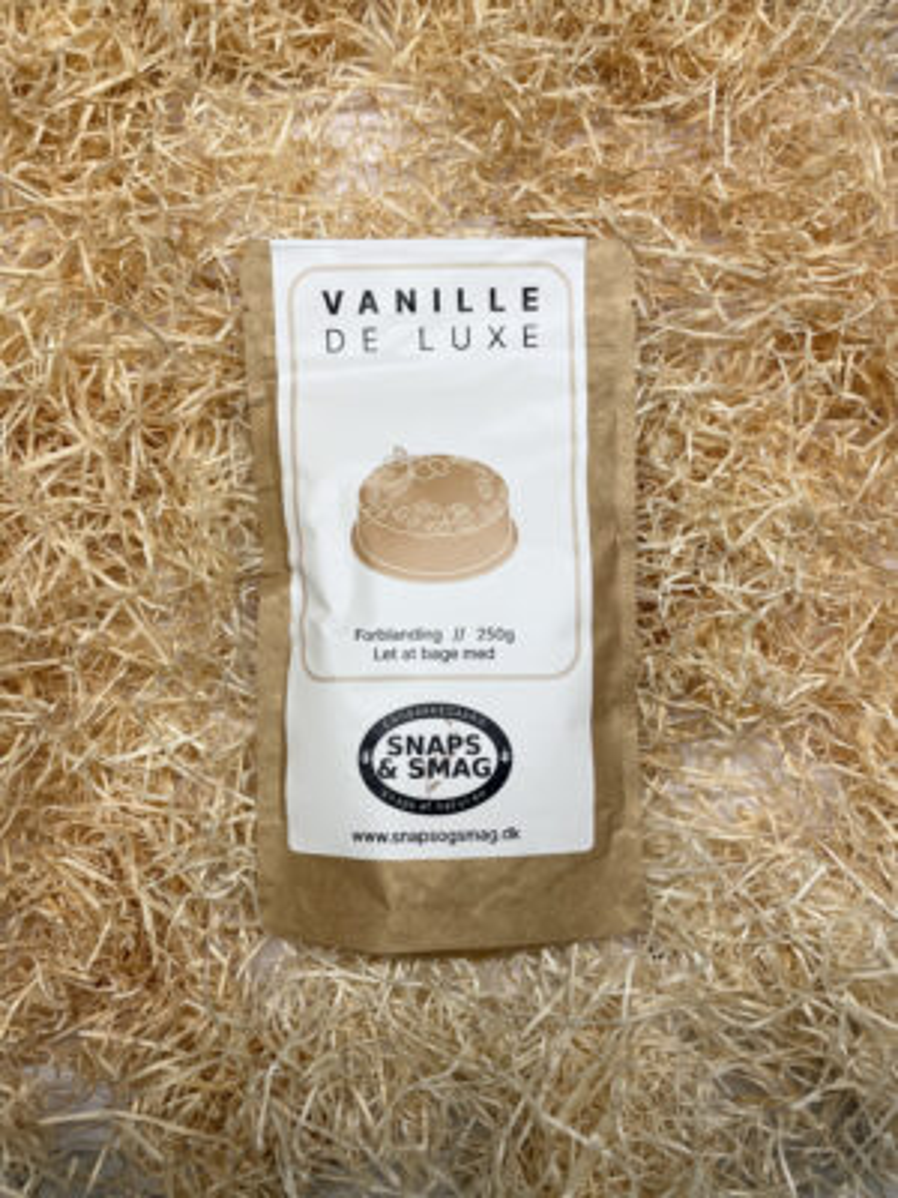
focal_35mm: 26
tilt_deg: -85.6
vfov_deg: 67.3
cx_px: 449
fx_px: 899
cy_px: 599
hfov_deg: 53.1
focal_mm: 4.2
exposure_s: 1/100
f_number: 1.6
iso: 50
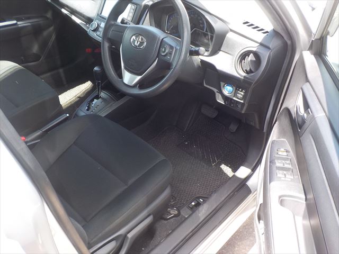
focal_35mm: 30
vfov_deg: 46.8
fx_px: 294
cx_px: 170
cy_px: 127
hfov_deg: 60.0
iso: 125
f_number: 3.3
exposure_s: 1/80
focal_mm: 4.1
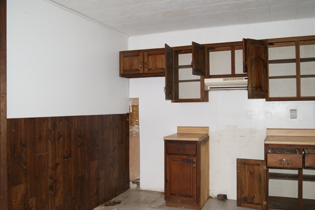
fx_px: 289
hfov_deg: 57.2
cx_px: 158
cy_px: 105
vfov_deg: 39.9
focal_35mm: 33
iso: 400
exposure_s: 1/60
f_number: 5.6
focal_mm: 22
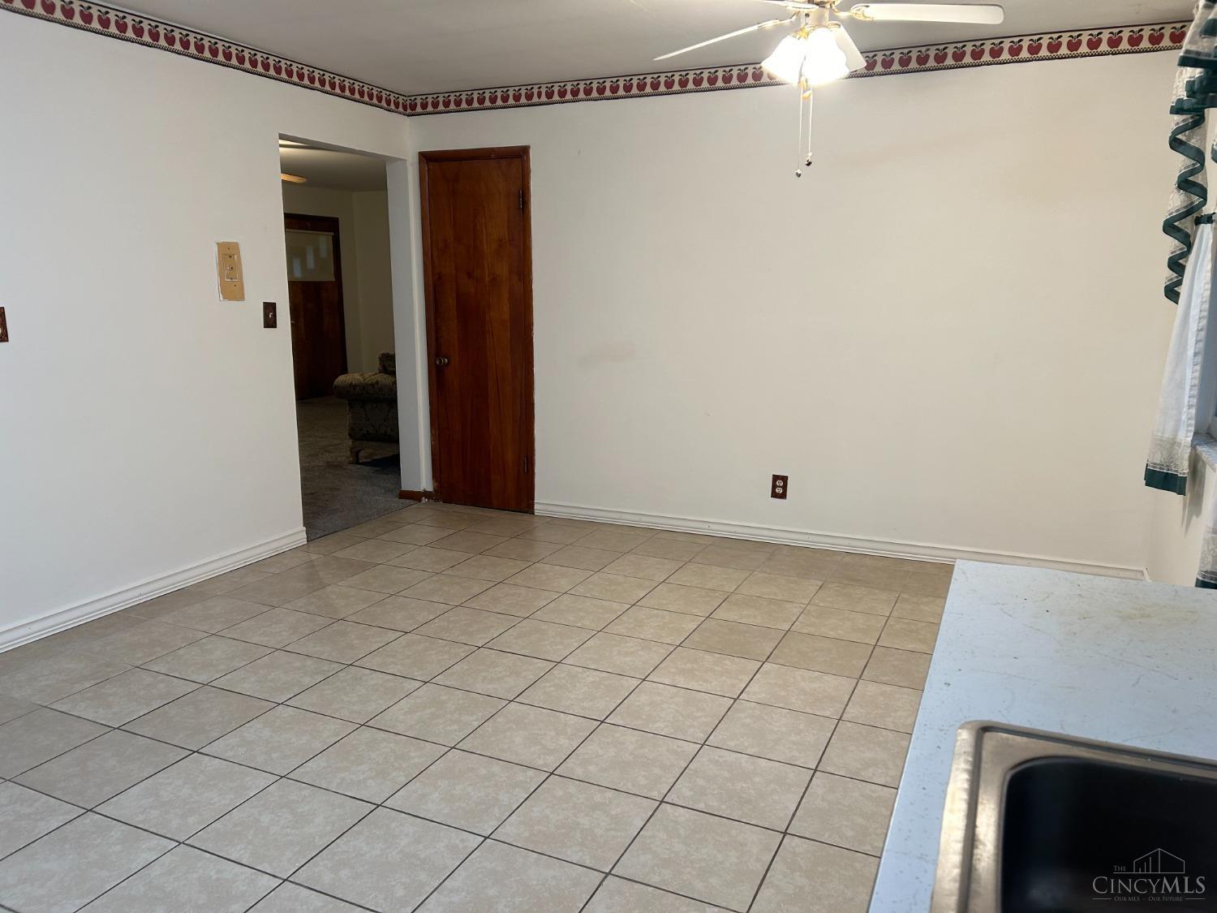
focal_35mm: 26
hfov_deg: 67.3
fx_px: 914
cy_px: 456
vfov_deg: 53.1
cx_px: 608
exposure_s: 1/60
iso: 80
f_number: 1.5
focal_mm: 5.7
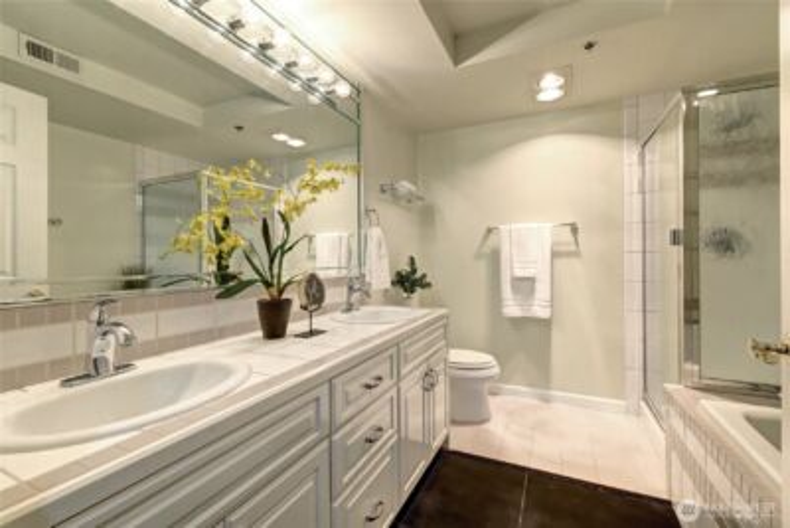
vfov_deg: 77.4
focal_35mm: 15
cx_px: 395
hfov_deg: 100.4
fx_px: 329
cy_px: 264
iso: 3200
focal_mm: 10
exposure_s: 1/20
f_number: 11
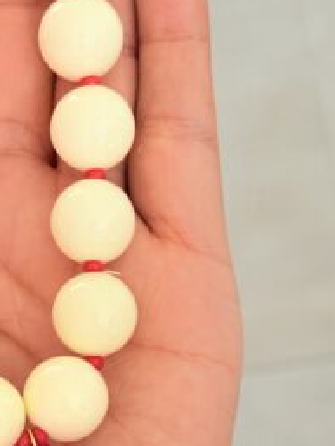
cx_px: 62
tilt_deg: -56.9
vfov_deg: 18.0
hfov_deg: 13.8
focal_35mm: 107
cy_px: 433
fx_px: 1380
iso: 160
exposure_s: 1/60
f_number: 1.78
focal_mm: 6.76
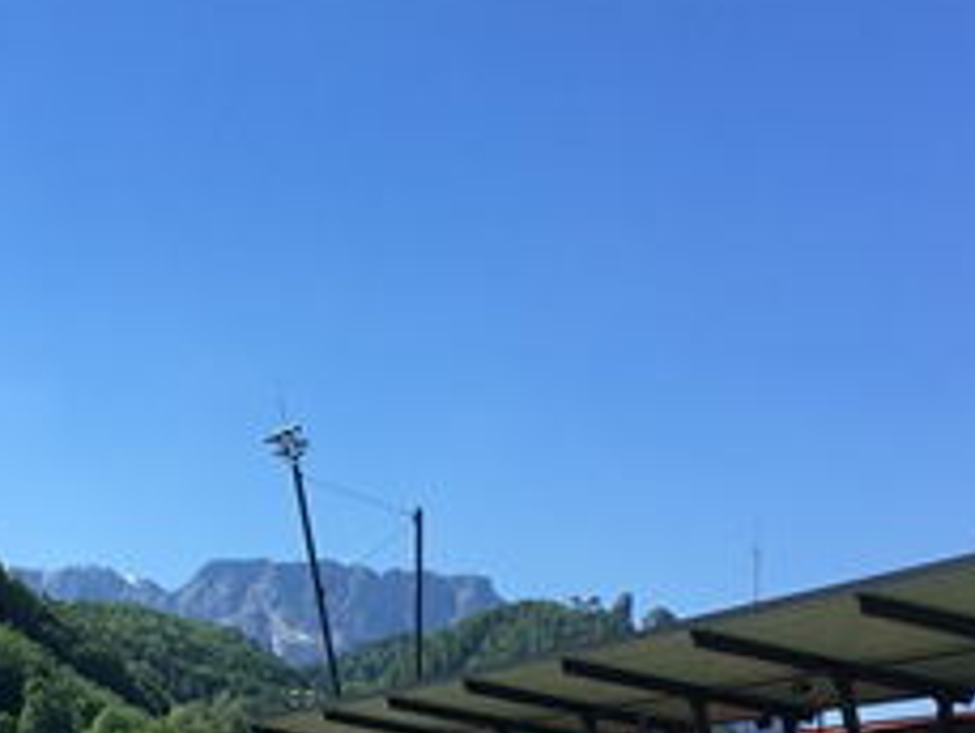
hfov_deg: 25.3
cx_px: 230
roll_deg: -0.9
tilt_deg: +4.5
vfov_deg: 18.9
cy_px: 724
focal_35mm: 76
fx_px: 2142
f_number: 2.2
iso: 25
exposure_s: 1/1012
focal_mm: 4.15
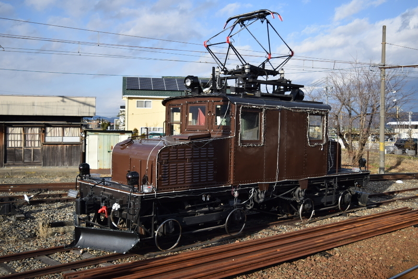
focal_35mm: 39
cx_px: 209
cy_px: 140
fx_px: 453
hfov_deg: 49.5
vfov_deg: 34.2
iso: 100
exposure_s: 1/800
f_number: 4
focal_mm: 26
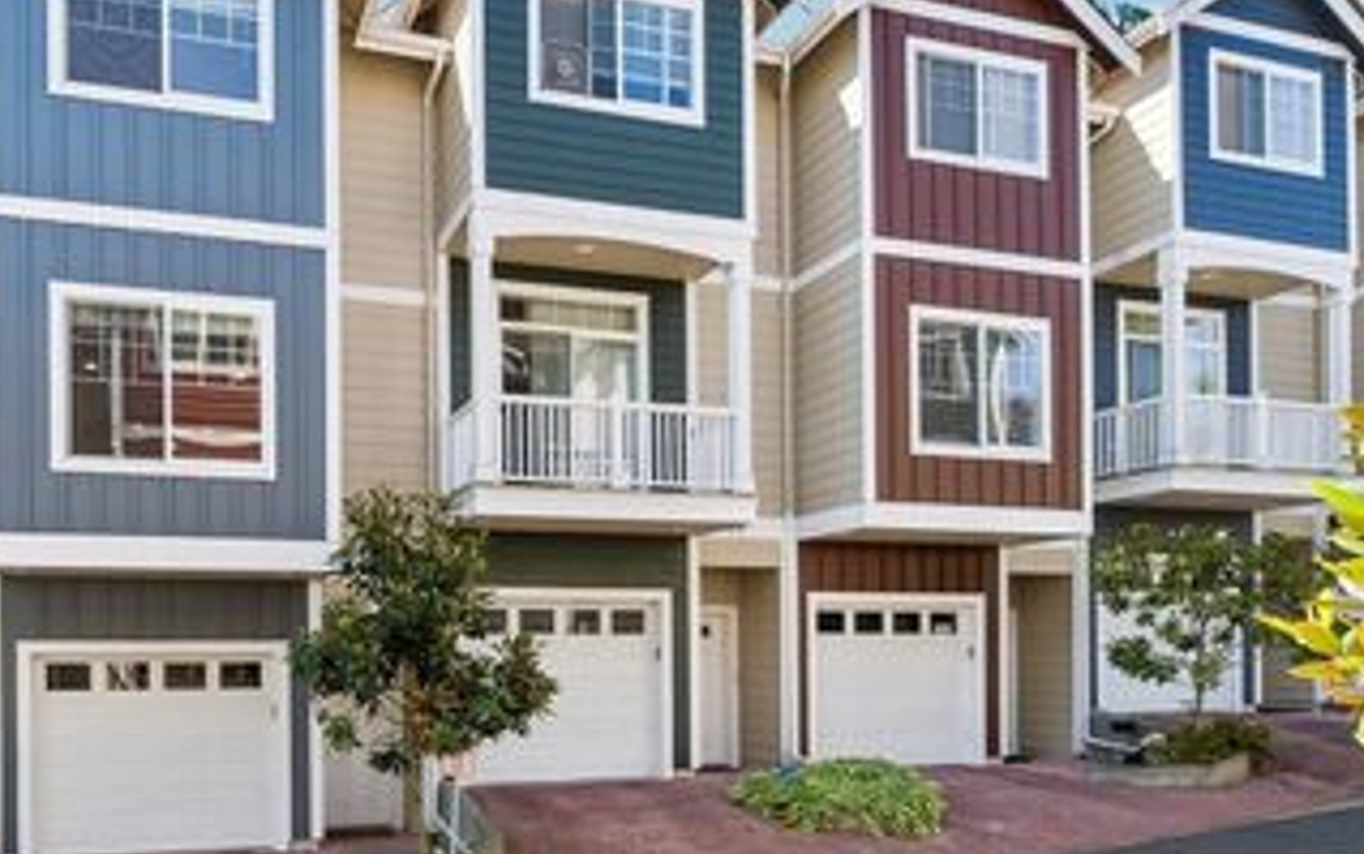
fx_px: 892
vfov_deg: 50.7
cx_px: 395
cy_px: 517
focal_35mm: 24
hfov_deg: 71.2
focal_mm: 10
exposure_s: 1/30
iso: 100
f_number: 9
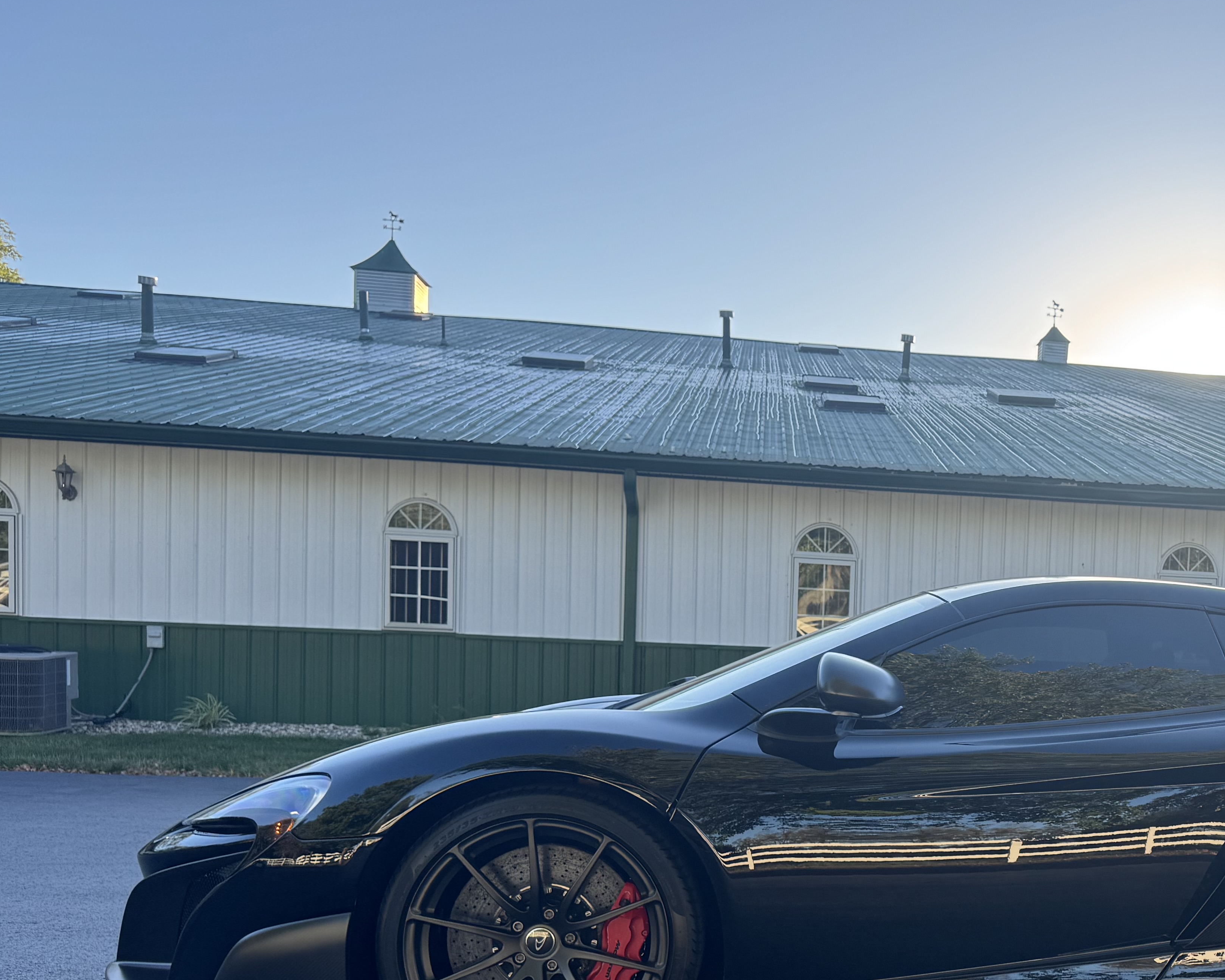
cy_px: 745
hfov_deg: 42.4
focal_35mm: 41
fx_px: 1486
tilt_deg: -4.1
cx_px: 1008
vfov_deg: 35.6
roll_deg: -2.5
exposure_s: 1/925
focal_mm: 6.76
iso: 80
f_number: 1.78
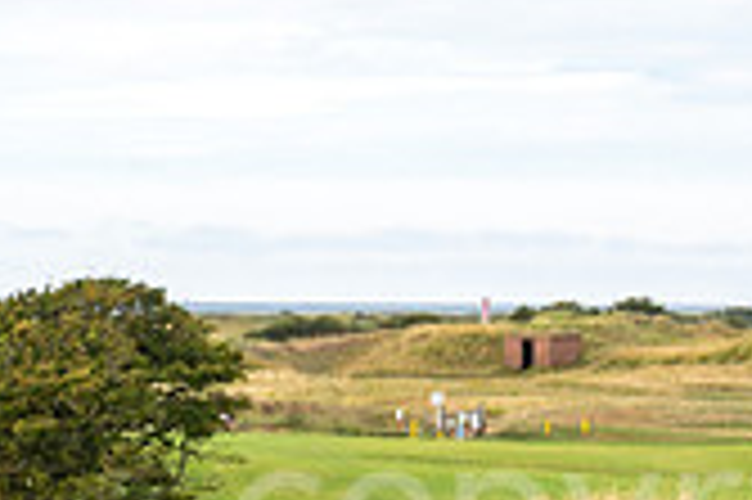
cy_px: 885
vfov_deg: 5.0
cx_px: 691
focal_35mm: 269
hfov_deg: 7.6
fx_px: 5614
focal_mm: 70
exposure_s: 1/200
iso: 100
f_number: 4.5
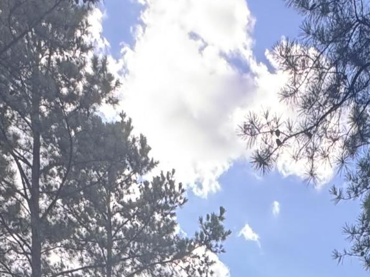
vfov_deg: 14.1
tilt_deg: +1.8
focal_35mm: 71
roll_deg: -0.8
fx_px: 759
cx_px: 256
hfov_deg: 27.2
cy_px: 668
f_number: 2.2
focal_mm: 2.22
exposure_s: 1/166
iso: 40
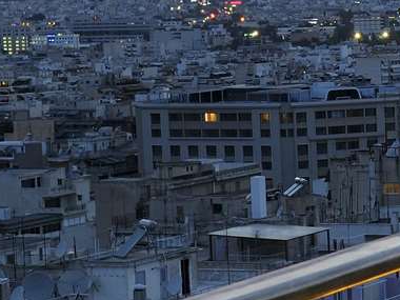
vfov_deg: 8.1
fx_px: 2103
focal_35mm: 182
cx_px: 747
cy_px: 287
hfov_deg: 10.2
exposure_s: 1/2
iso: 200
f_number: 7.1
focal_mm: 32
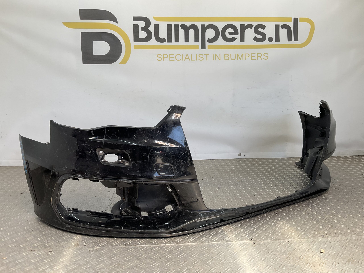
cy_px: 136
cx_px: 182
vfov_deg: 48.2
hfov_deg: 61.7
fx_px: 305
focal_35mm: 29
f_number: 1.8
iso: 16
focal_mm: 3
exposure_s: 1/223
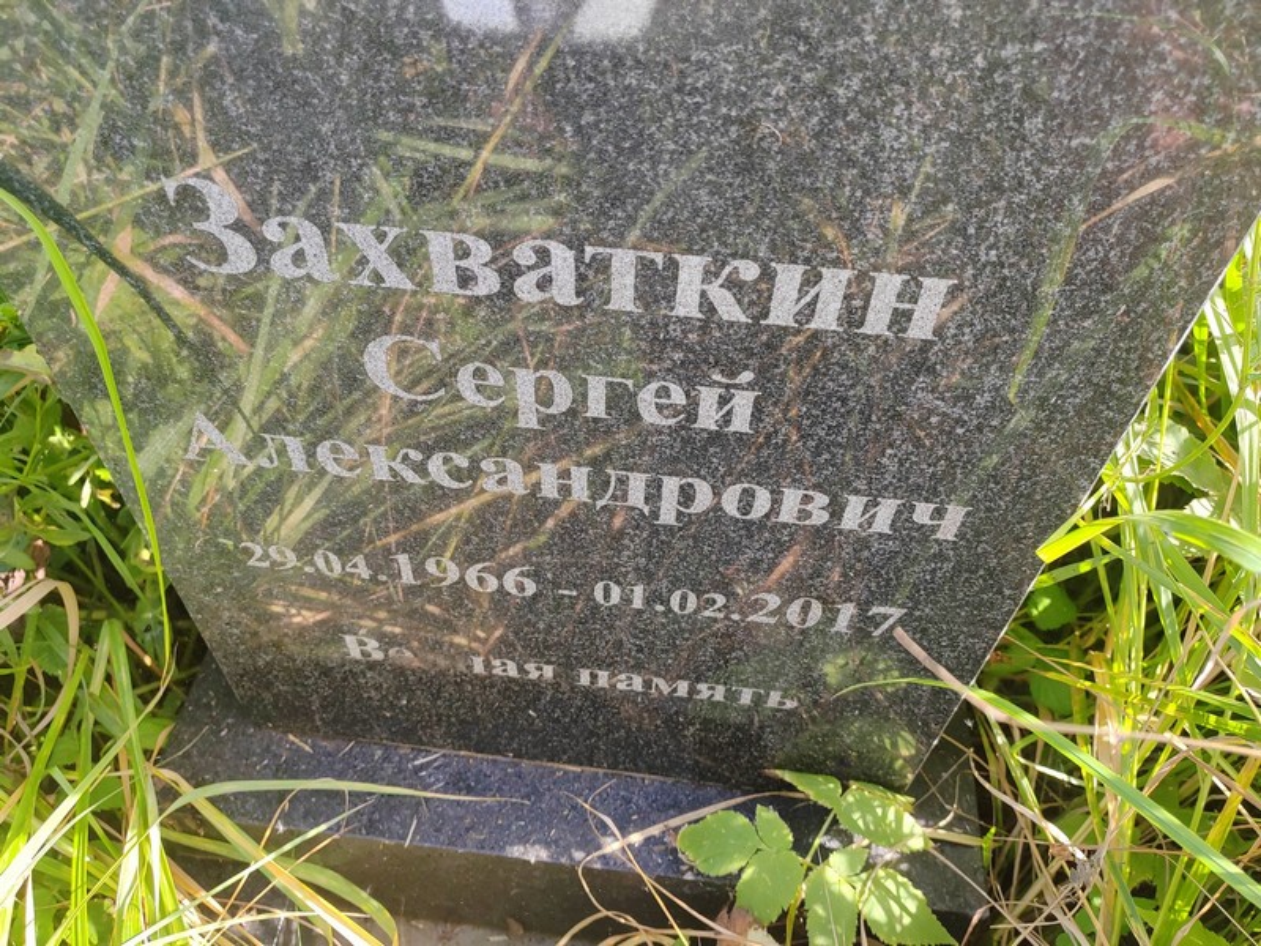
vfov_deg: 51.4
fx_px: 984
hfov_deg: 65.3
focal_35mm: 27
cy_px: 473
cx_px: 630
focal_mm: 5.52
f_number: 1.9
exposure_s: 1/280
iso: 100
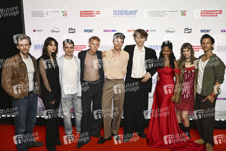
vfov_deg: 42.9
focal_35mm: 30
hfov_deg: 61.1
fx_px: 191
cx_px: 113
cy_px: 76
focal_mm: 30.5
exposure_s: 1/200
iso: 400
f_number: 4
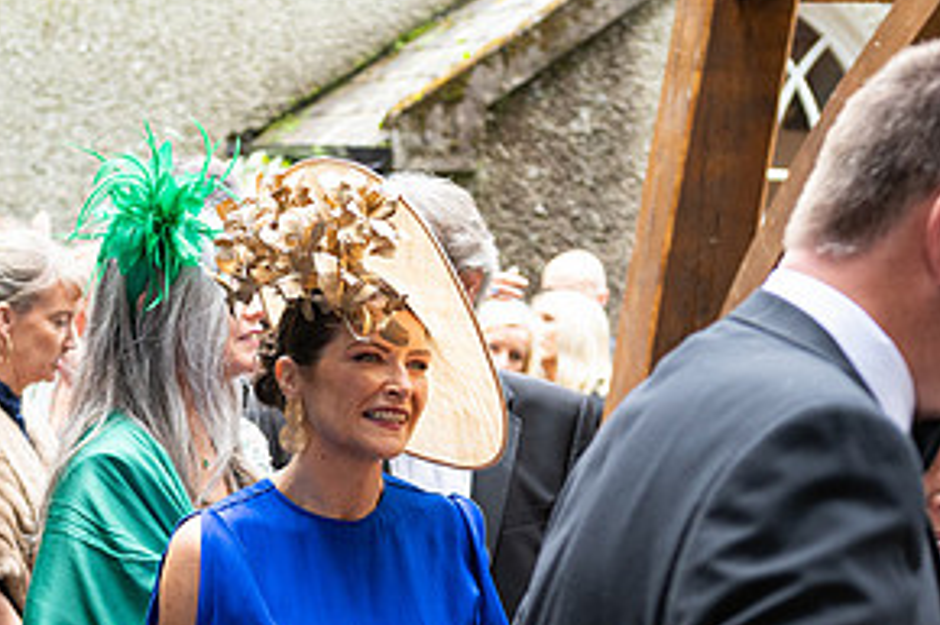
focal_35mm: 96
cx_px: 301
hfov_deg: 21.2
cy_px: 497
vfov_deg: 14.2
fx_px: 2505
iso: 400
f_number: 3.5
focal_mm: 48
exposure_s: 1/160
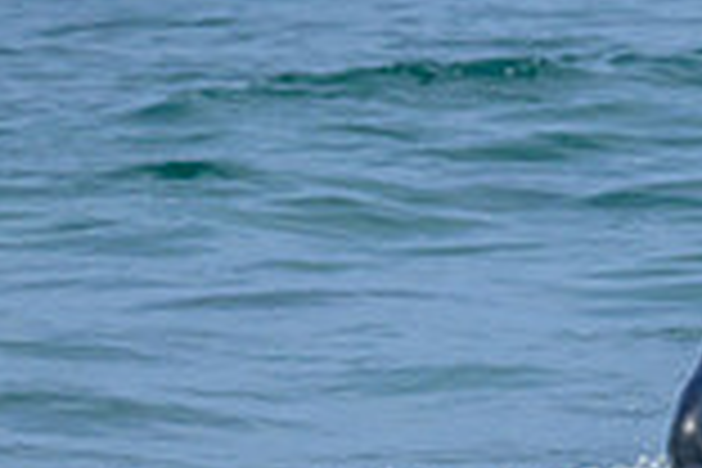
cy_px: 593
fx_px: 44846
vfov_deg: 0.6
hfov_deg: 0.9
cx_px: 1198
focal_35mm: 2300
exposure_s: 1/2000
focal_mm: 610
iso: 1100
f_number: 11
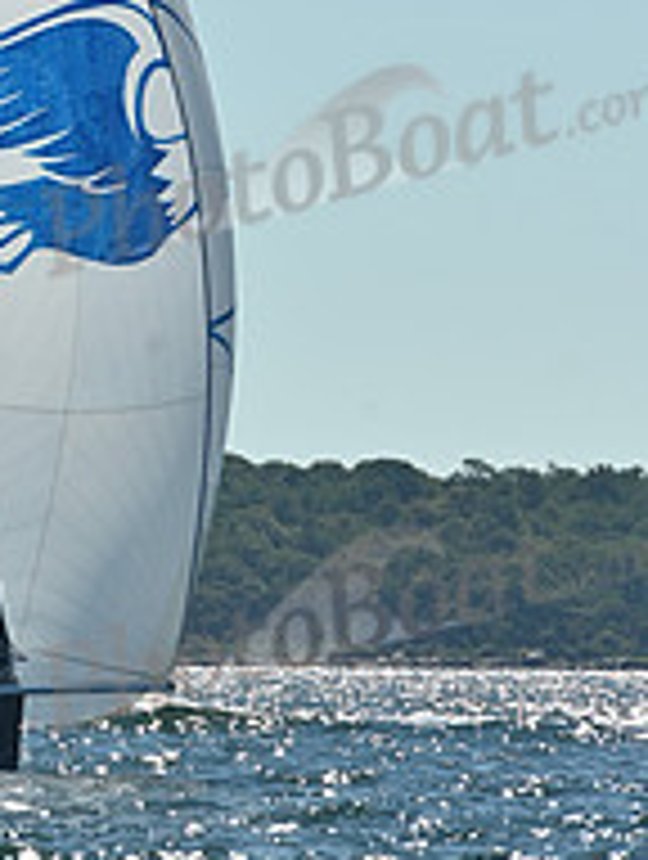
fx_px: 14503
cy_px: -9
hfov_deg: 2.6
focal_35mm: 583
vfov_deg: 3.4
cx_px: -191
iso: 250
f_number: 10
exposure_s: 1/1600
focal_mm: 200
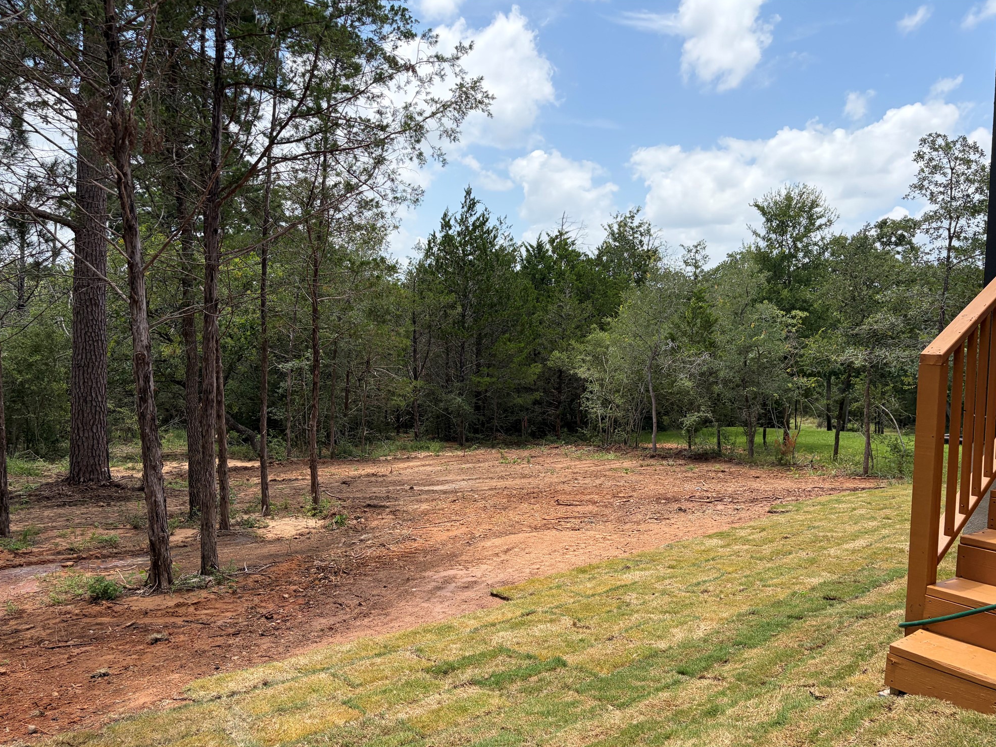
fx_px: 777
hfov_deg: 65.3
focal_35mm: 27
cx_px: 497
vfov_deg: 51.3
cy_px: 384
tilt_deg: -4.6
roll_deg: -3.8
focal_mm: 5.96
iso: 50
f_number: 1.6
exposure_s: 1/2075
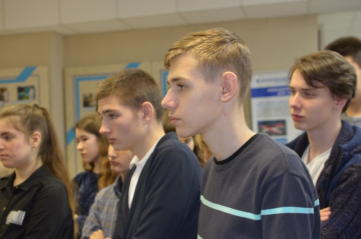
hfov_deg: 37.9
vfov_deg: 25.6
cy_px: 120
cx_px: 180
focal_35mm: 52
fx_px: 525
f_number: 2.8
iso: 720
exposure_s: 1/60
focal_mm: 35
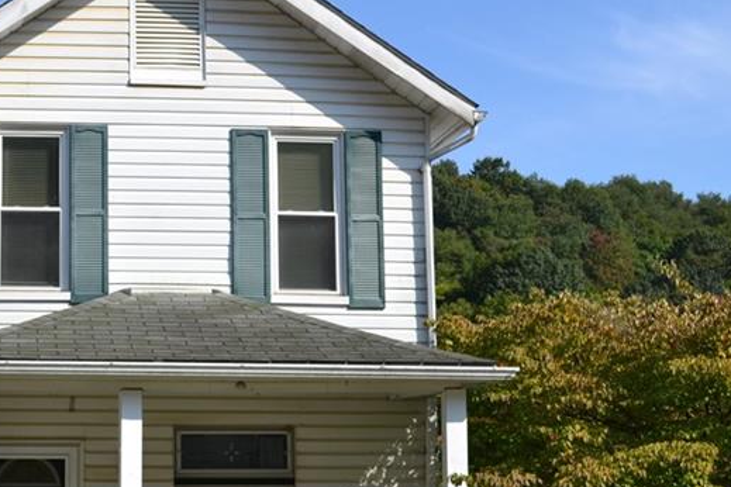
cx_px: 92
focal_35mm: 71
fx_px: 1442
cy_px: 356
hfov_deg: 27.6
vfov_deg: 19.1
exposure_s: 1/250
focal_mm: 24
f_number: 8
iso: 100
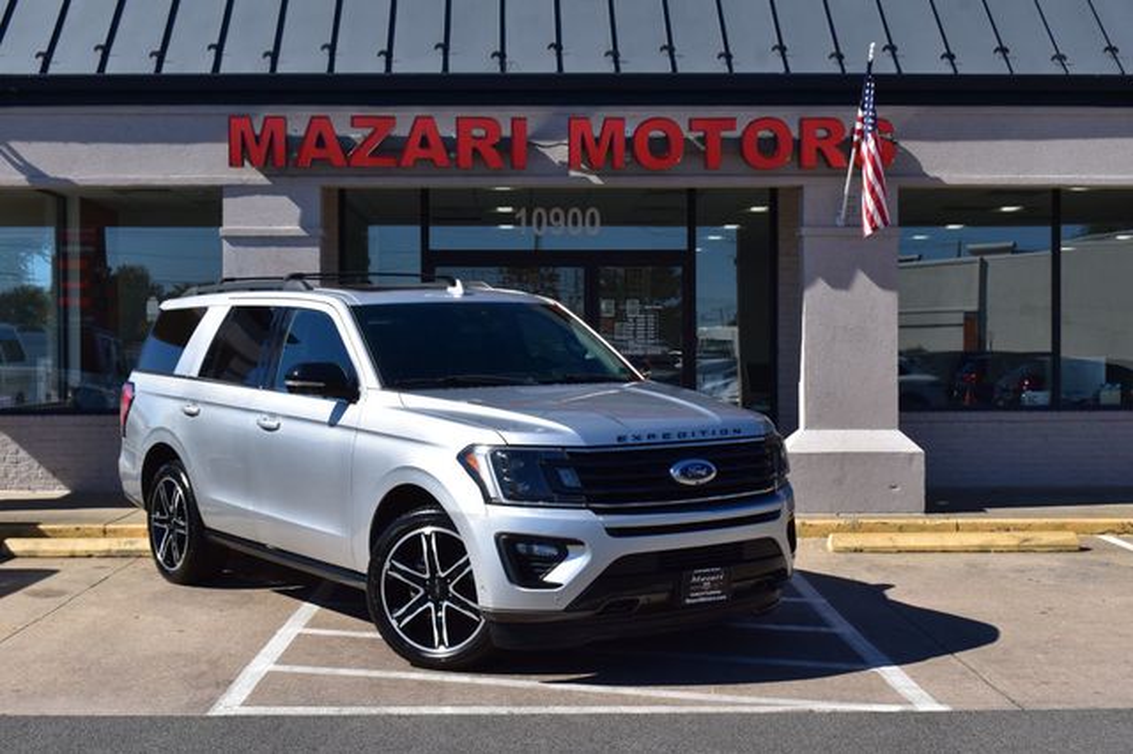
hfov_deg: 38.9
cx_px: 566
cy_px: 377
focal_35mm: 51
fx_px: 1604
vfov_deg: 26.5
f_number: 11
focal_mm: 34
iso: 320
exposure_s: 1/500
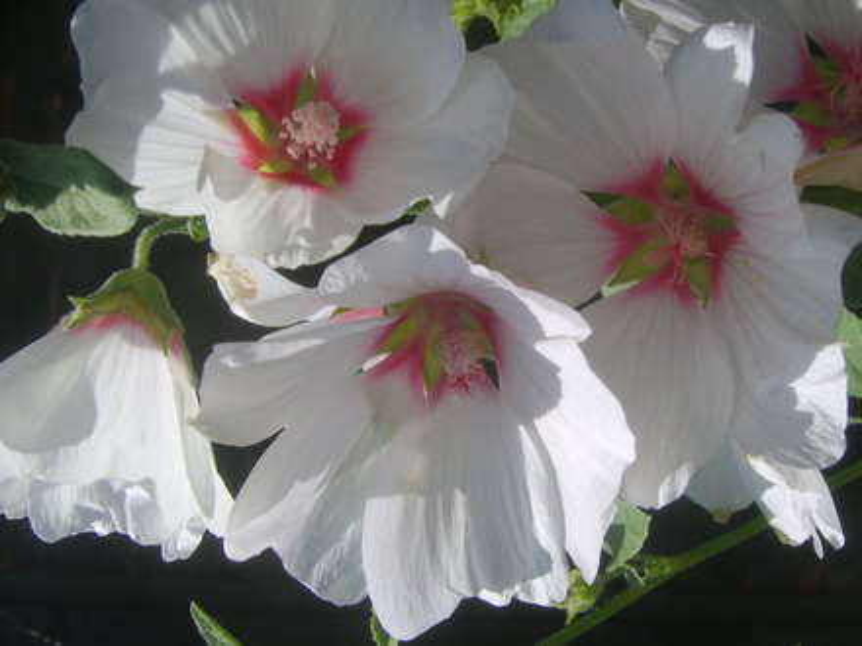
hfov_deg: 49.0
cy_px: 323
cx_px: 431
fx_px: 946
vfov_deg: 37.7
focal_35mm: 38
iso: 50
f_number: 6.7
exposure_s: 1/229
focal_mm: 9.86
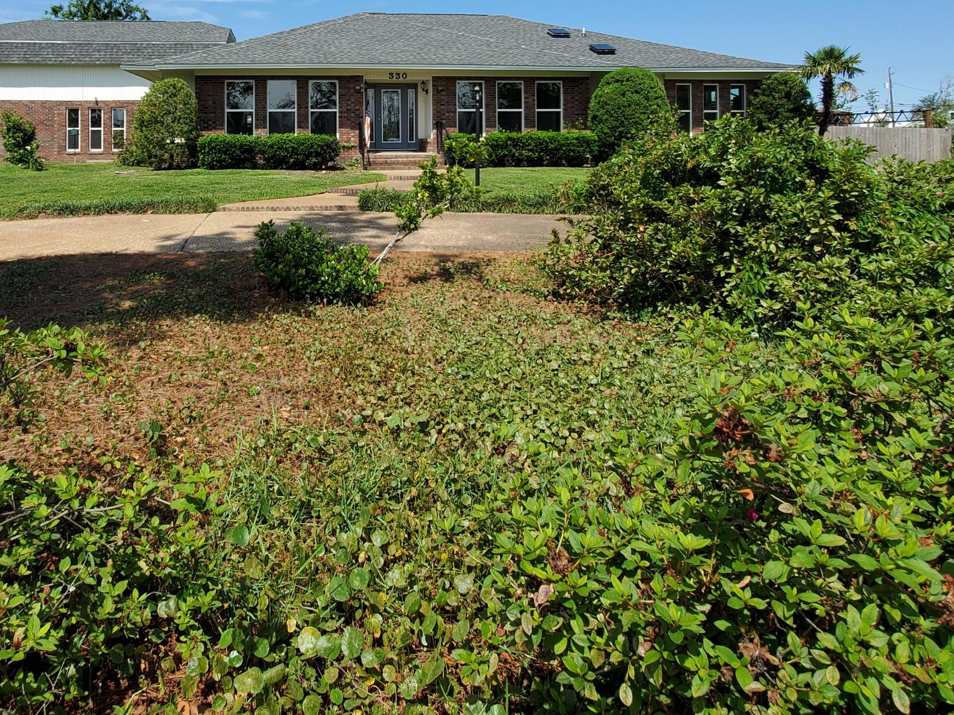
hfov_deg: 72.3
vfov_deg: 53.9
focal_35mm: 23
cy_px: 120
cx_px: 339
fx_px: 634
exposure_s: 1/1041
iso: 50
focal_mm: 1.8
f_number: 2.2
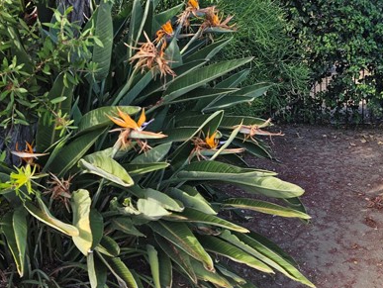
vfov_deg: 37.7
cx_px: 283
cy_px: 126
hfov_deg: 47.3
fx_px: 421
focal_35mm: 38
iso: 40
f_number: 1.7
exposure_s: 1/180
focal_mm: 6.3
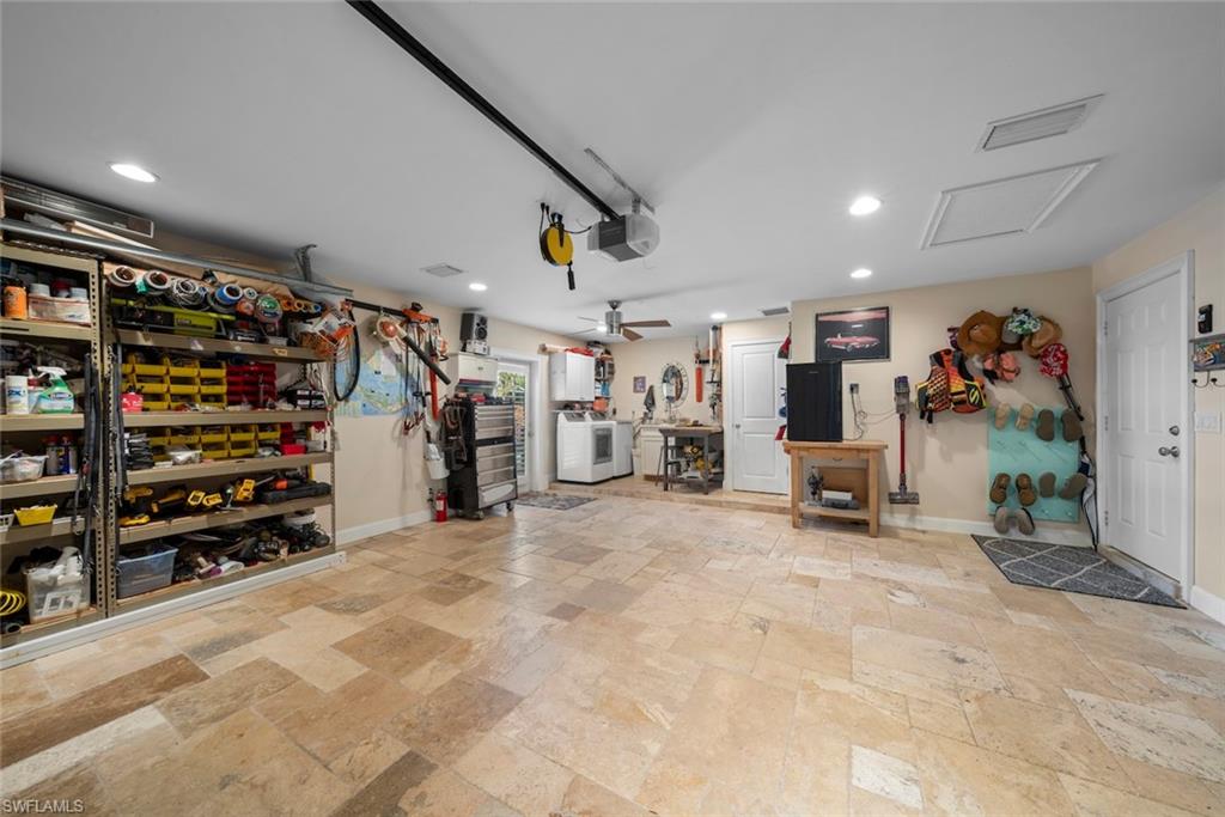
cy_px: 408
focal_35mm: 12
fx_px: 408
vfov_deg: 90.0
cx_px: 612
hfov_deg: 112.6
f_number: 10
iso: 160
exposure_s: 3.2
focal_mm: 12
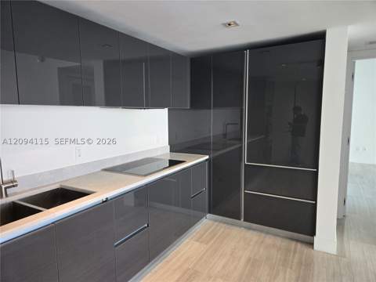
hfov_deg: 73.9
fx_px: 250
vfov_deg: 58.9
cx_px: 188
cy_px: 141
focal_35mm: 23
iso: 320
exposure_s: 1/120
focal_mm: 5.4
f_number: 1.8
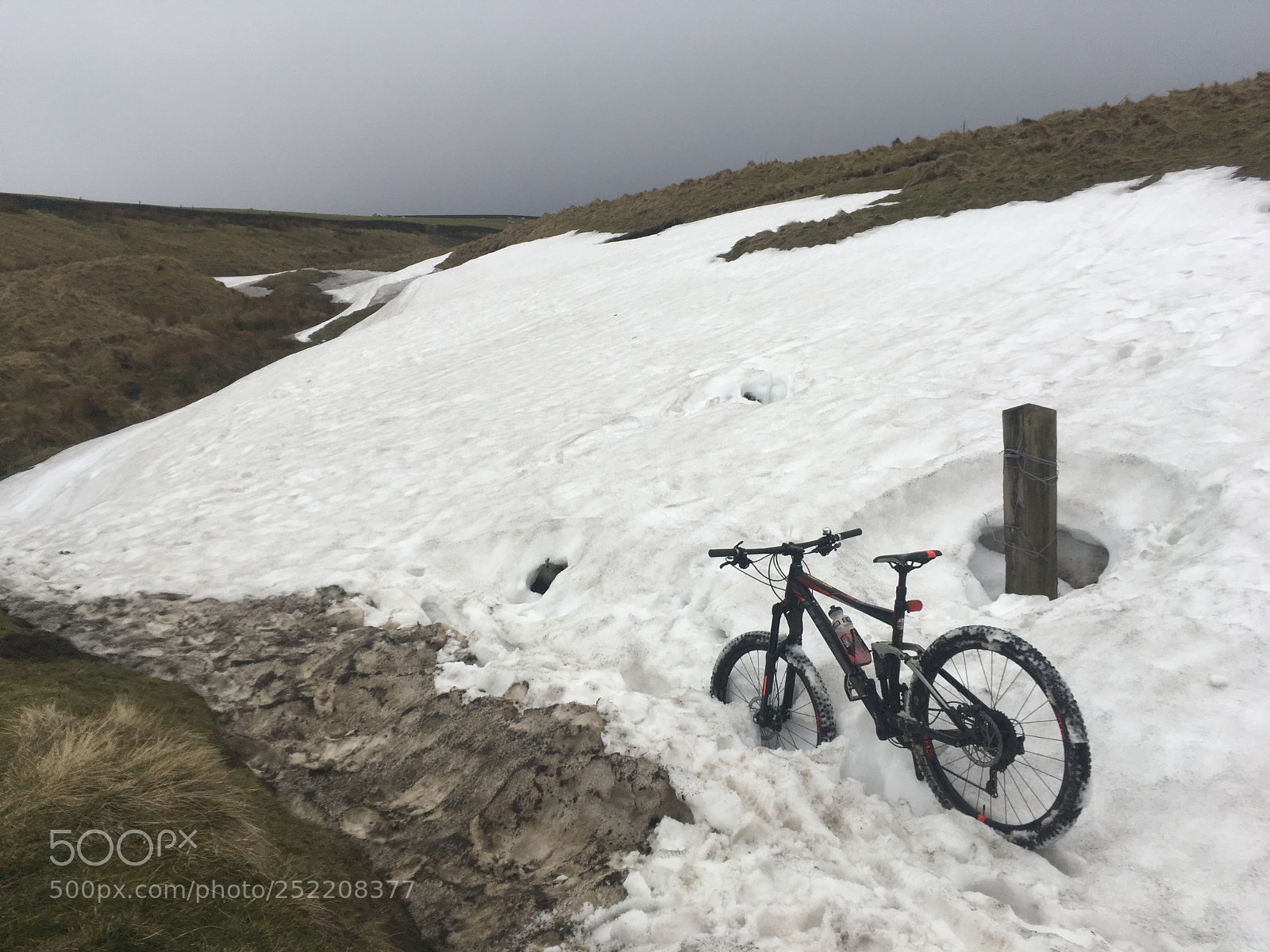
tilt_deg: -8.6
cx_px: 635
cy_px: 476
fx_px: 1064
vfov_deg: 48.2
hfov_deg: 61.7
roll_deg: +0.2
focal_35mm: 29
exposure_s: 1/1672
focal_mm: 4.15
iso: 25
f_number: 2.2
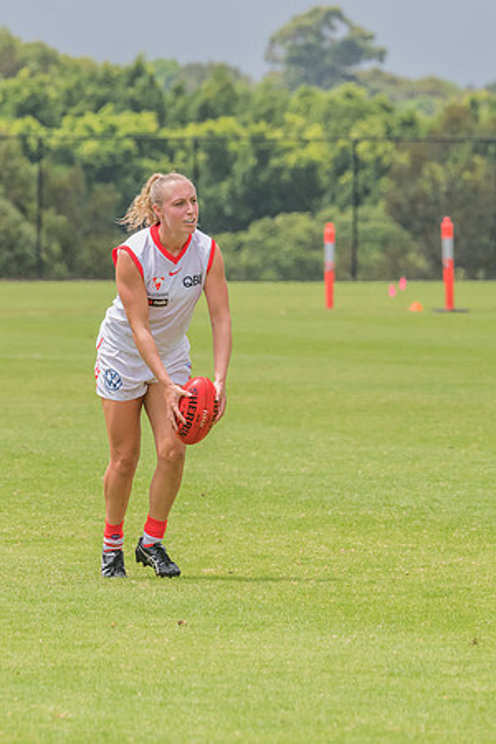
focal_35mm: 596
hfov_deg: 2.3
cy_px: 285
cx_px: 139
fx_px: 12309
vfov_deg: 3.5
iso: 800
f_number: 9
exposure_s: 1/1250
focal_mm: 300
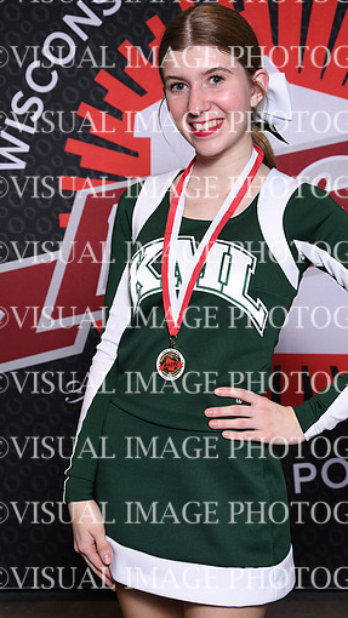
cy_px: 285
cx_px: 220
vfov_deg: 28.2
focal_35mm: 75
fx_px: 1230
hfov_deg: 16.1
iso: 500
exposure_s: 1/200
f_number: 6.3
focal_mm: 42
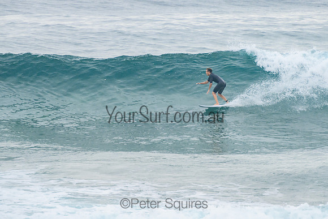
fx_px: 5007
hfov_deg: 3.8
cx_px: 211
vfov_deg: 2.5
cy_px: 80
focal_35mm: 549
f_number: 5.6
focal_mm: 400
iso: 500
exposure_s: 1/1250
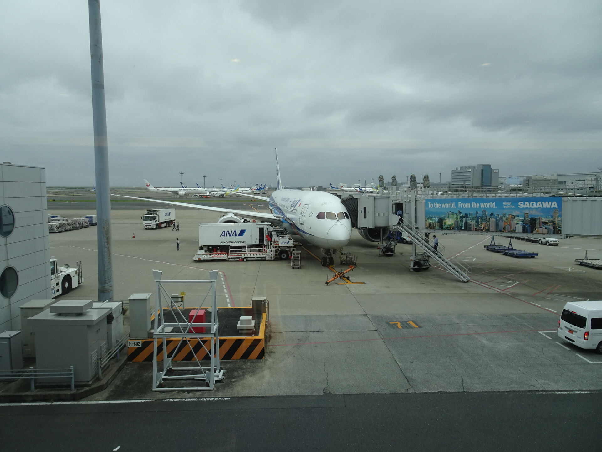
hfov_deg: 71.6
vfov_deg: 56.8
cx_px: 301
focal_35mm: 24
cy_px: 226
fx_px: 417
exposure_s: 1/200
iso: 80
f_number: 3.5
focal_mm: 4.1
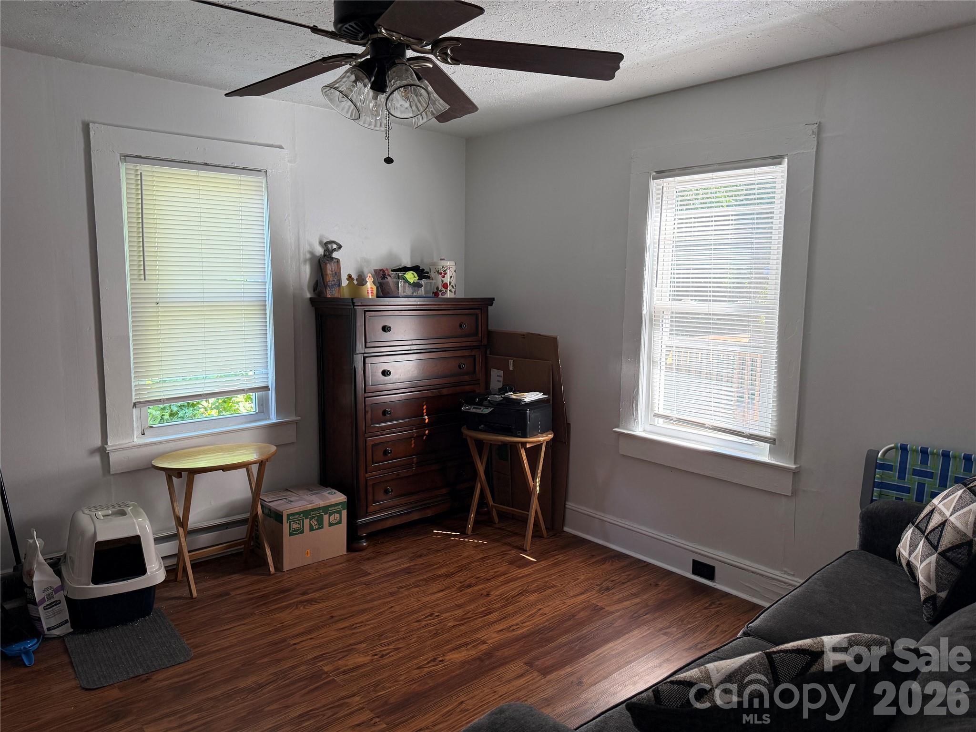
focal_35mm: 24
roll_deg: -1.1
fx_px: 677
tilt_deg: -6.2
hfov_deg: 71.6
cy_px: 366
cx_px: 488
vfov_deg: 56.8
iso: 200
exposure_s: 1/123
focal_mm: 6.76
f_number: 1.78
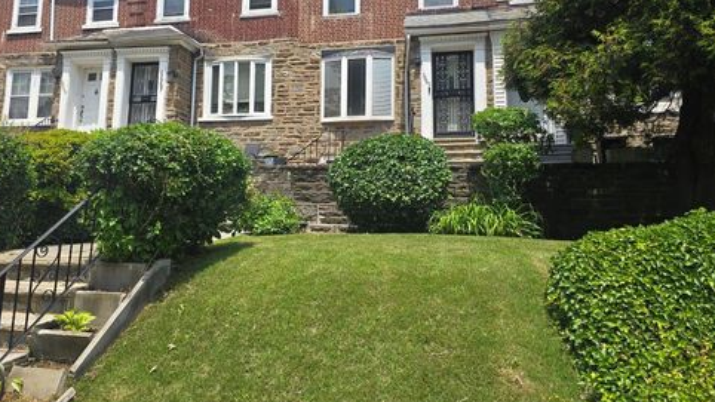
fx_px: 493
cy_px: 156
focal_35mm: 26
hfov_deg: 71.9
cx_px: 349
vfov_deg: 44.1
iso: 12
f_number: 1.7
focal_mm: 6.3
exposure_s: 1/671
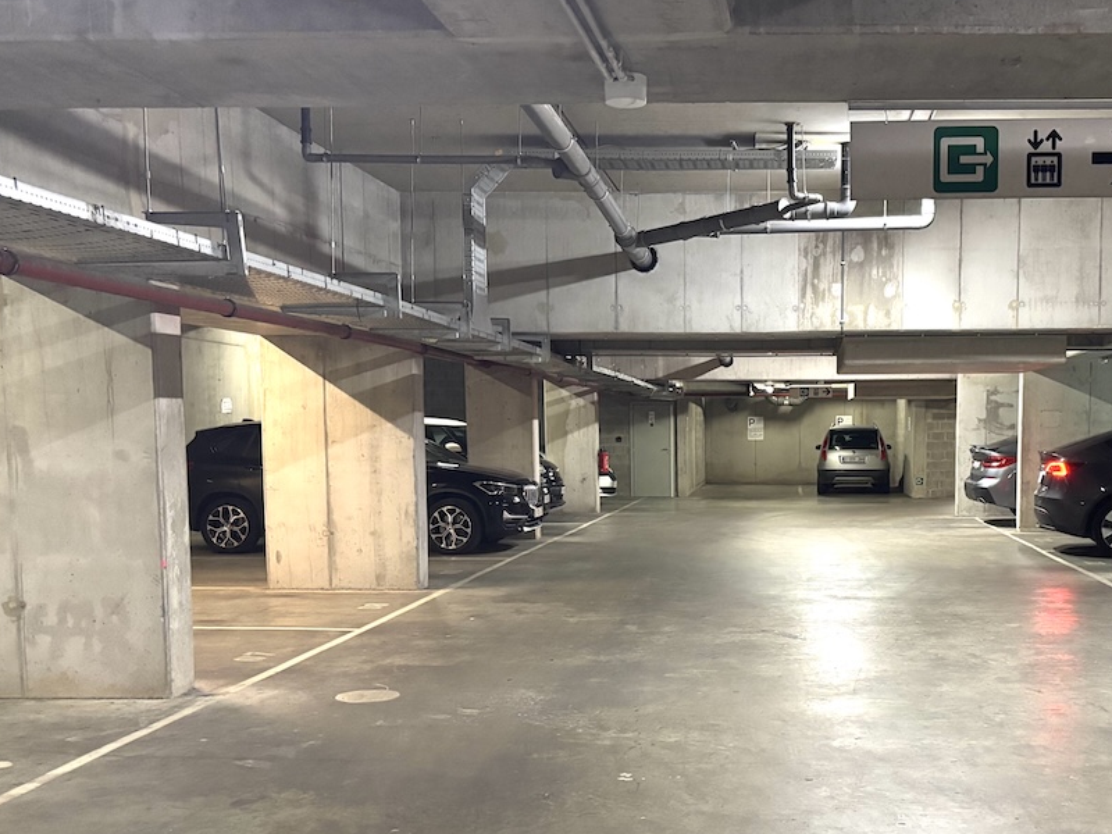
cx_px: 763
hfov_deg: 46.9
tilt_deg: -5.5
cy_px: 552
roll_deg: +0.4
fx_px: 1253
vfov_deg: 36.5
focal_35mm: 39
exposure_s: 1/33
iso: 640
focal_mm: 5.96
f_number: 1.6
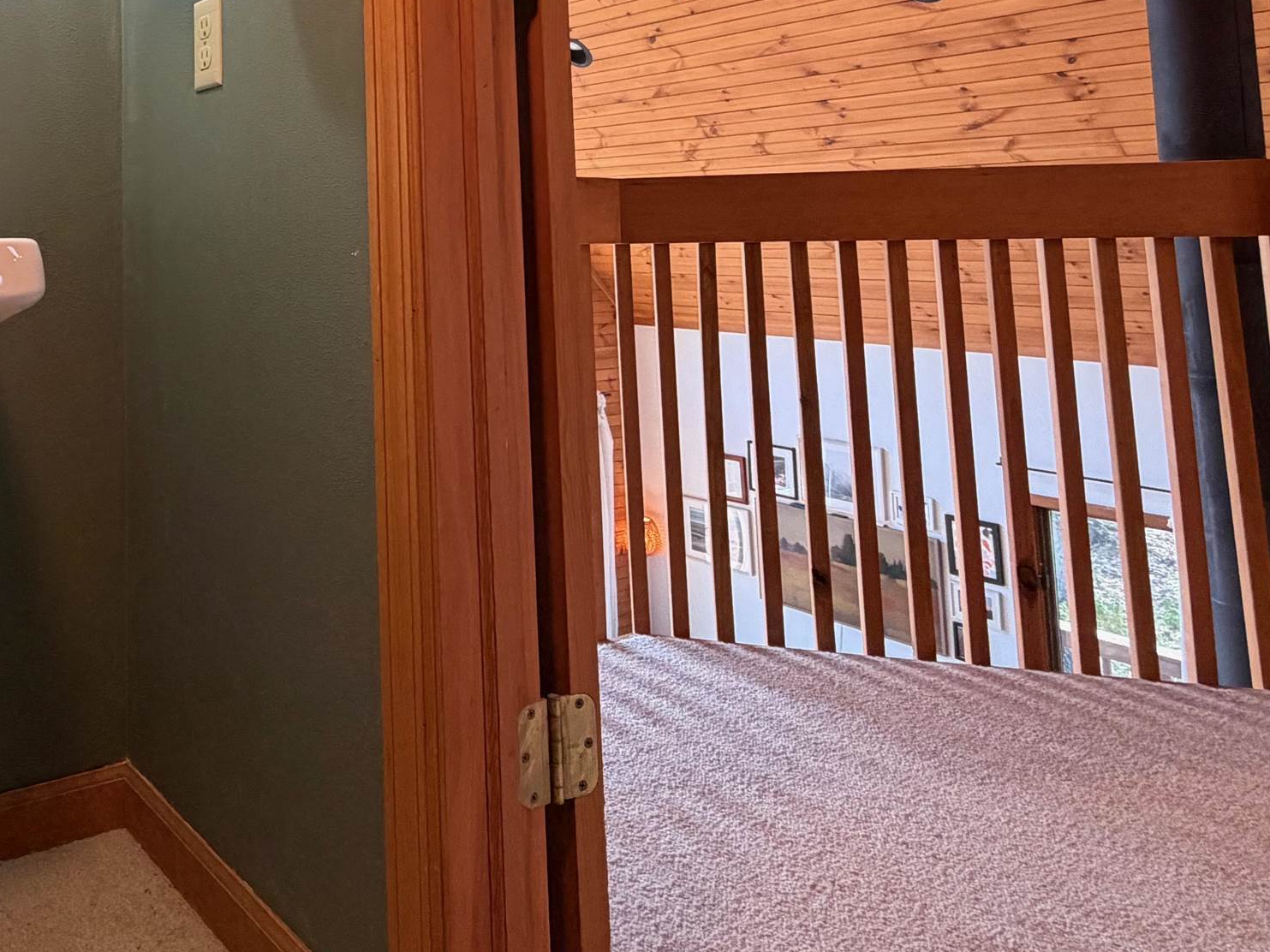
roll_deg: +1.4
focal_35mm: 29
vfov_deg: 44.9
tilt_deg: +5.8
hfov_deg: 56.3
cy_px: 140
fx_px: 1064
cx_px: 220
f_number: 2.2
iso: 320
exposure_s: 1/60
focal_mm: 2.22
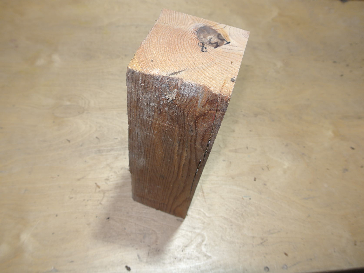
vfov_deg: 46.8
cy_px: 133
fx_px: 315
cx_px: 169
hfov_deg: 59.9
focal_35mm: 30
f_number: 3.5
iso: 140
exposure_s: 1/60
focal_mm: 10
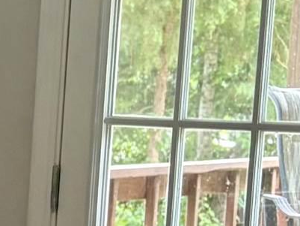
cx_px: -695
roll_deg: +0.1
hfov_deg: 8.0
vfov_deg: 7.4
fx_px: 1725
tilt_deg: -5.0
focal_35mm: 199
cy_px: 245
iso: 100
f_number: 1.6
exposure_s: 1/60
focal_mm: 5.96
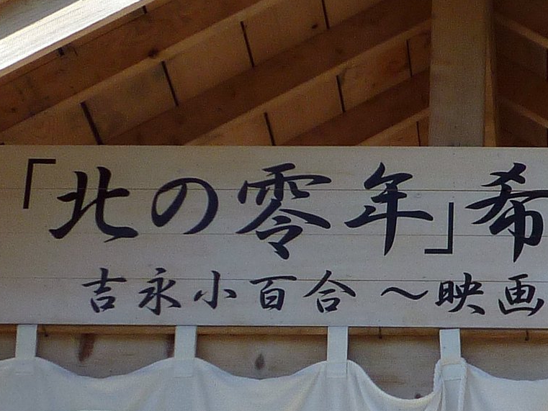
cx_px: 497
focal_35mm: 140
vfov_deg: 10.6
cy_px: 341
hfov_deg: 14.0
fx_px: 2217
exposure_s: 1/640
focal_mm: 5.8
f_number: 4
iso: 80
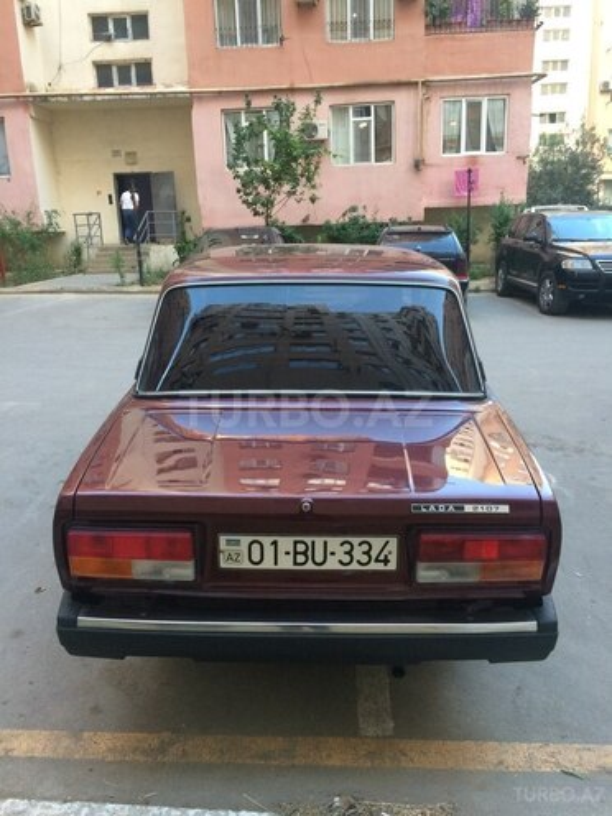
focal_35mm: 29
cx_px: 306
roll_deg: +4.0
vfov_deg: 61.7
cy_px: 408
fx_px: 684
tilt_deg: -15.0
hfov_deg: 48.2
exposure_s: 1/33
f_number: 2.2
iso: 80
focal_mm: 4.15
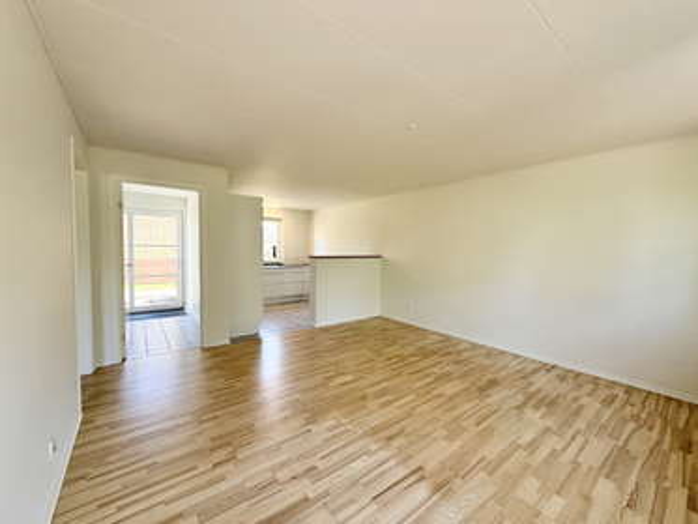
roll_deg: -1.0
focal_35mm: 14
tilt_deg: -2.6
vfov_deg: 85.7
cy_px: 262
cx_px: 349
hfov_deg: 102.0
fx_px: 282
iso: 125
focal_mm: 2.22
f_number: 2.2
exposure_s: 1/121
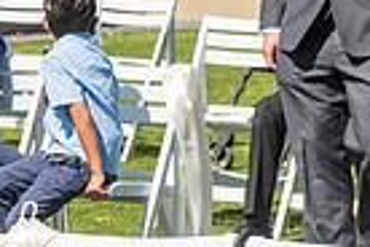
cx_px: -279
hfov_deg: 6.8
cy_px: 79
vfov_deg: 4.7
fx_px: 3021
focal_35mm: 294
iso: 100
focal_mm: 70
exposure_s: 1/250
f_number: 10
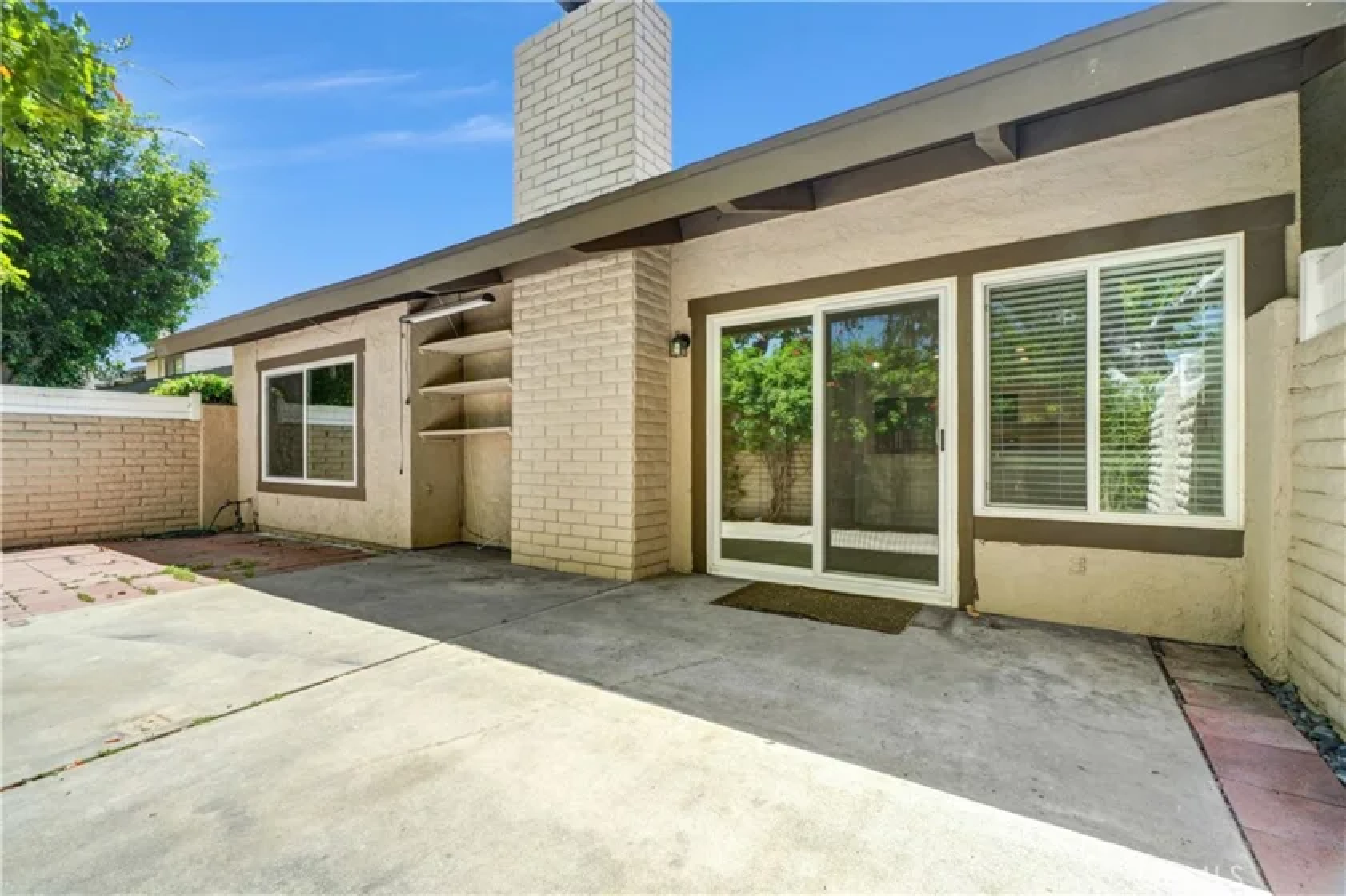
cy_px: 448
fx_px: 561
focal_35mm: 15
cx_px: 673
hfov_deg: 100.4
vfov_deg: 77.3
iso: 400
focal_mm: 10
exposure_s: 1/80
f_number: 9
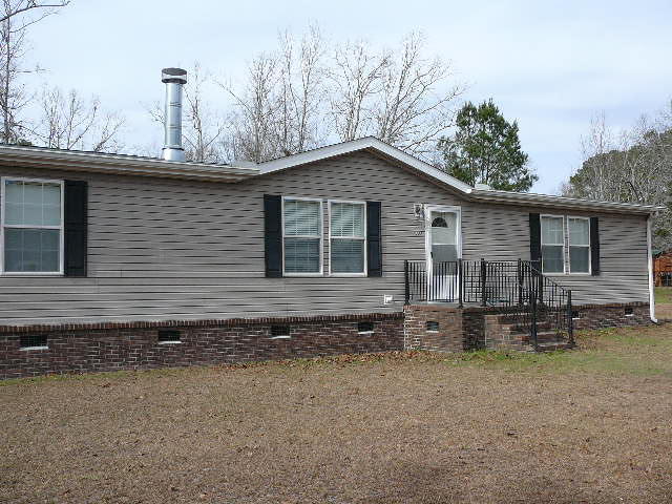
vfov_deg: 40.7
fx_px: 679
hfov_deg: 52.6
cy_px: 252
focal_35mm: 35
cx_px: 336
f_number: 5
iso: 80
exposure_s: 1/500
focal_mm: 5.2
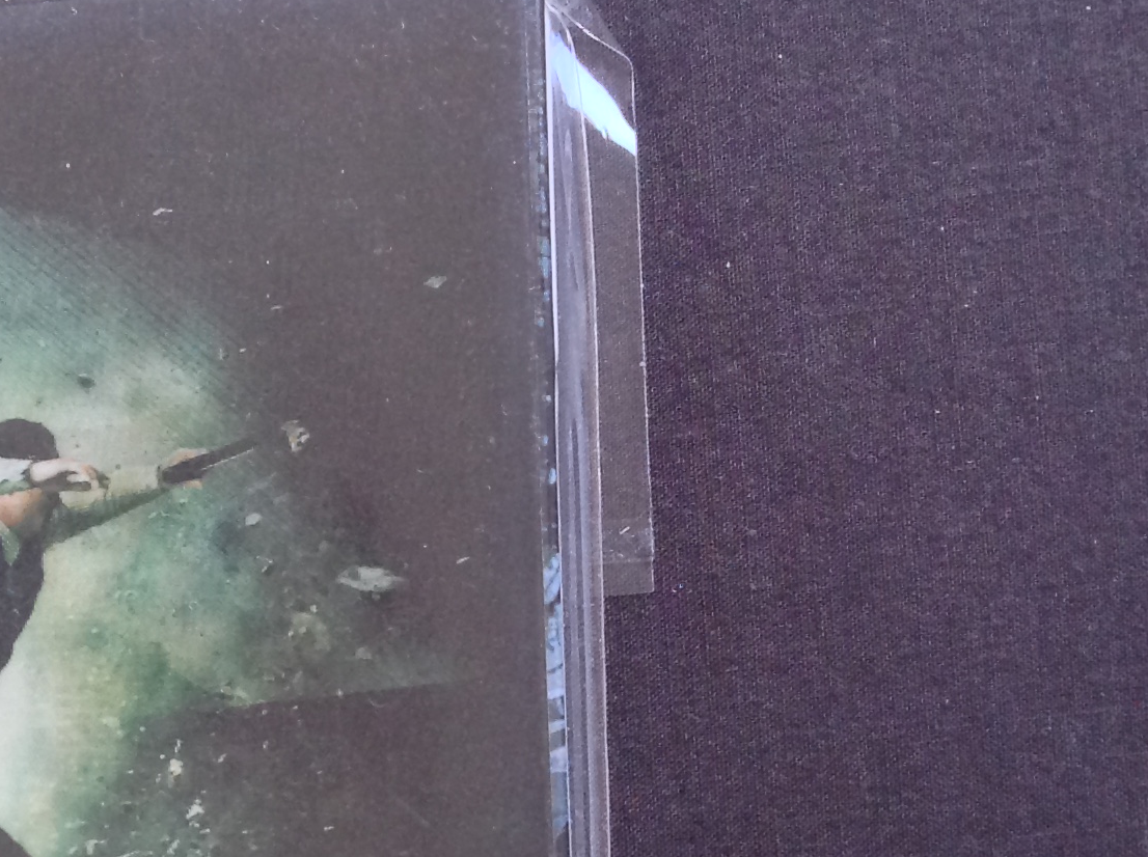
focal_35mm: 82
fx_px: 2715
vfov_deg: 17.6
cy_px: 825
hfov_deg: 23.1
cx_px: 56
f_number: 2.4
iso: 160
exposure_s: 1/15
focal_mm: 4.28
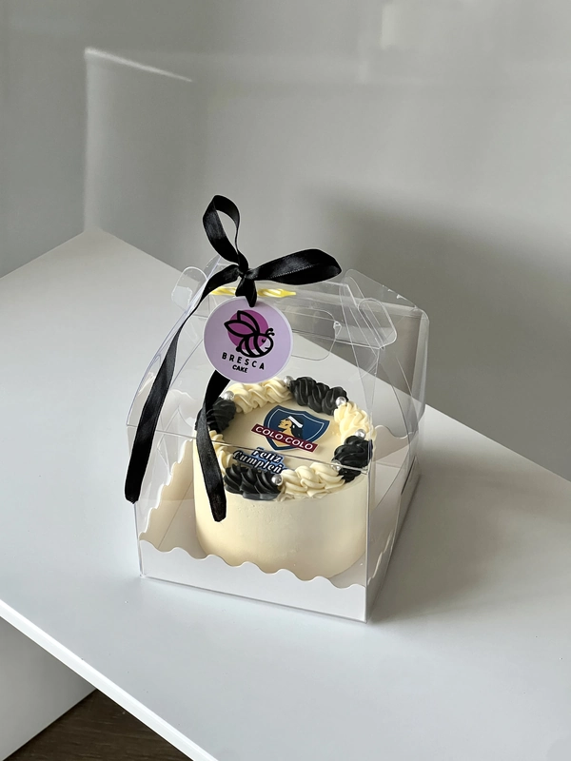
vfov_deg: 25.3
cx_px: 286
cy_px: 380
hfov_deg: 19.1
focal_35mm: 77
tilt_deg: -37.6
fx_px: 1694
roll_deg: +0.6
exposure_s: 1/86
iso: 200
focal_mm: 9
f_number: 2.8
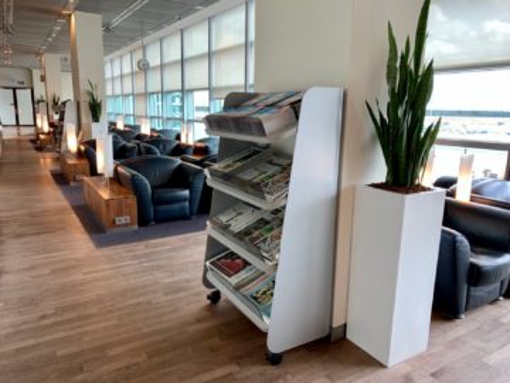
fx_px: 383
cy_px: 192
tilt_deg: -11.1
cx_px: 255
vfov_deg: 53.1
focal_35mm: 26
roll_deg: -3.0
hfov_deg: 67.3
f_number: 1.8
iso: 40
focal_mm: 4.25
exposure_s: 1/100
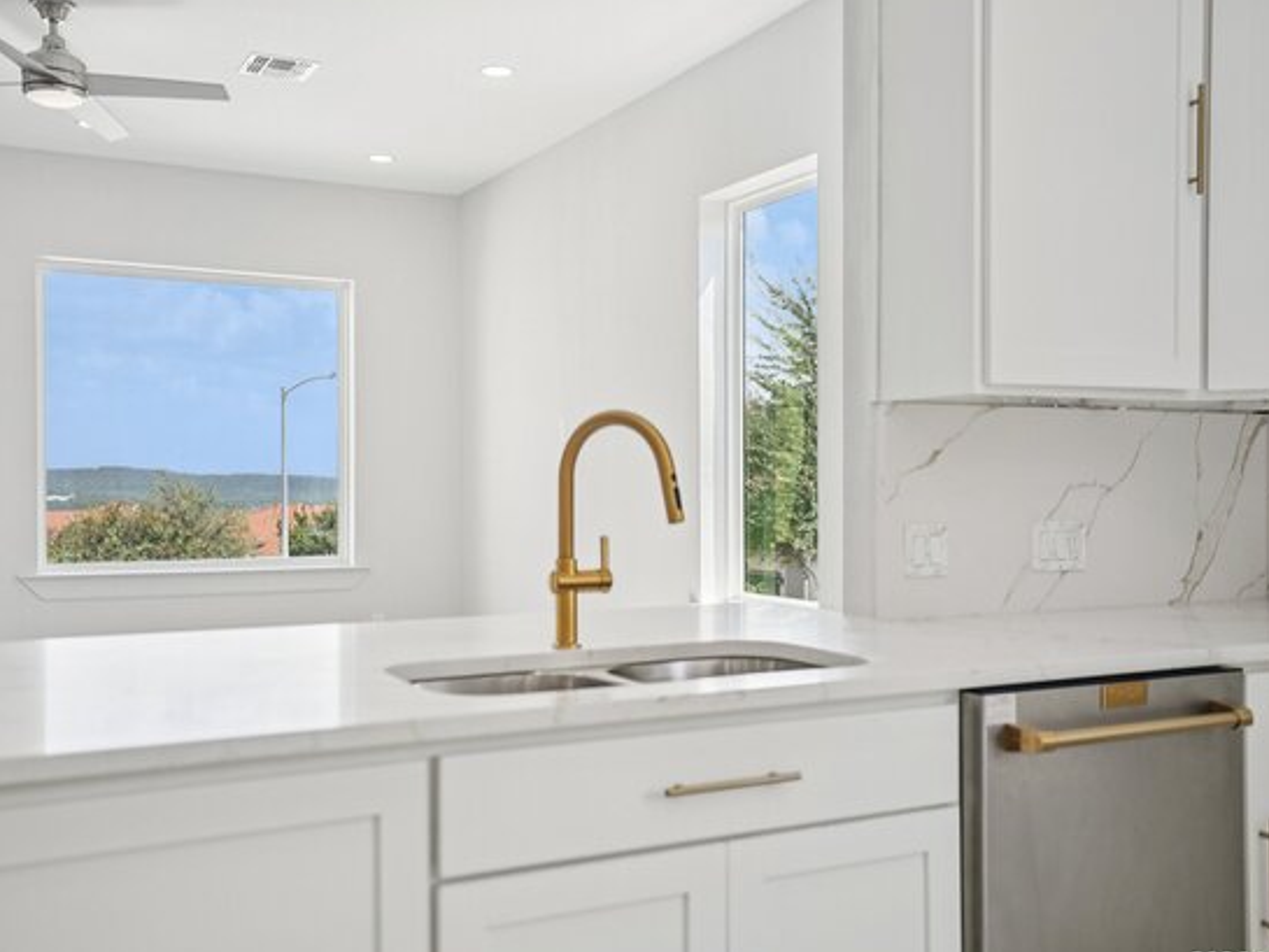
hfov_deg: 52.6
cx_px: 631
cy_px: 476
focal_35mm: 35
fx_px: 1283
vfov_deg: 40.7
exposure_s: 1/1000
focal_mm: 31
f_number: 2.8
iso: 400
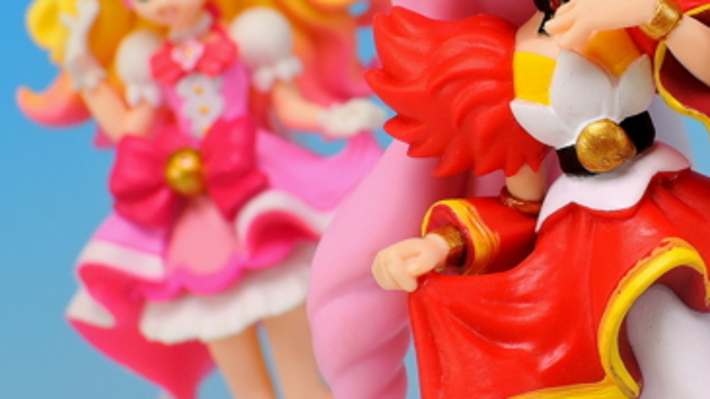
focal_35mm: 170
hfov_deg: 12.6
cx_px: 570
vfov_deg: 7.1
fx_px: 3199
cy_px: 107
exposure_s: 1/2.5
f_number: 7.1
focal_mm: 20.2
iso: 80
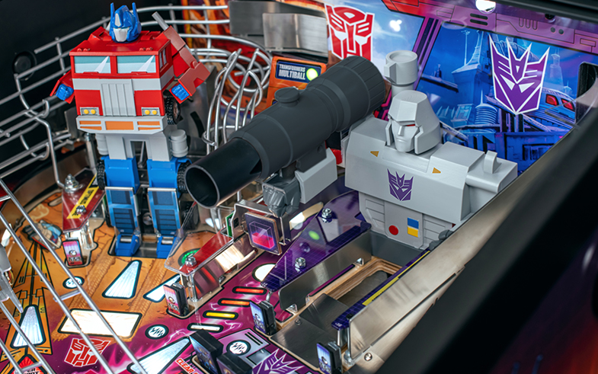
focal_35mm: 52
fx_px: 848
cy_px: 187
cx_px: 303
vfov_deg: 24.9
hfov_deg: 38.9
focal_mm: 50
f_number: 6.3
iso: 320
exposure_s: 1/40
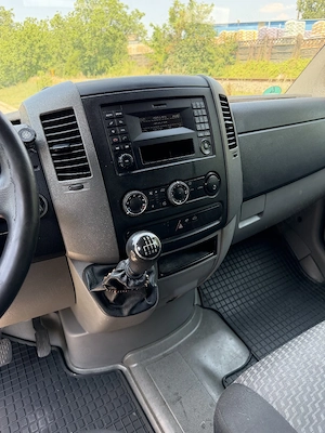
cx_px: 162
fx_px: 300
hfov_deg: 56.8
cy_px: 216
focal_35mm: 24
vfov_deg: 71.6
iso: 160
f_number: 1.78
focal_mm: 6.76
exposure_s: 1/222
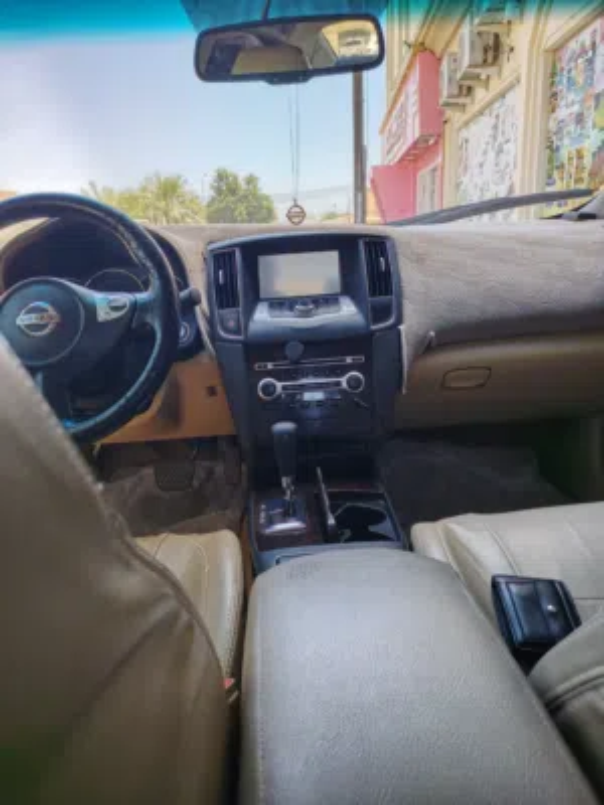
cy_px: 402
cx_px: 302
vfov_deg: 71.6
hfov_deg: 56.8
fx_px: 558
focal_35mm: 24
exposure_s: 1/100
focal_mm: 5.25
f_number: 1.75
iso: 105
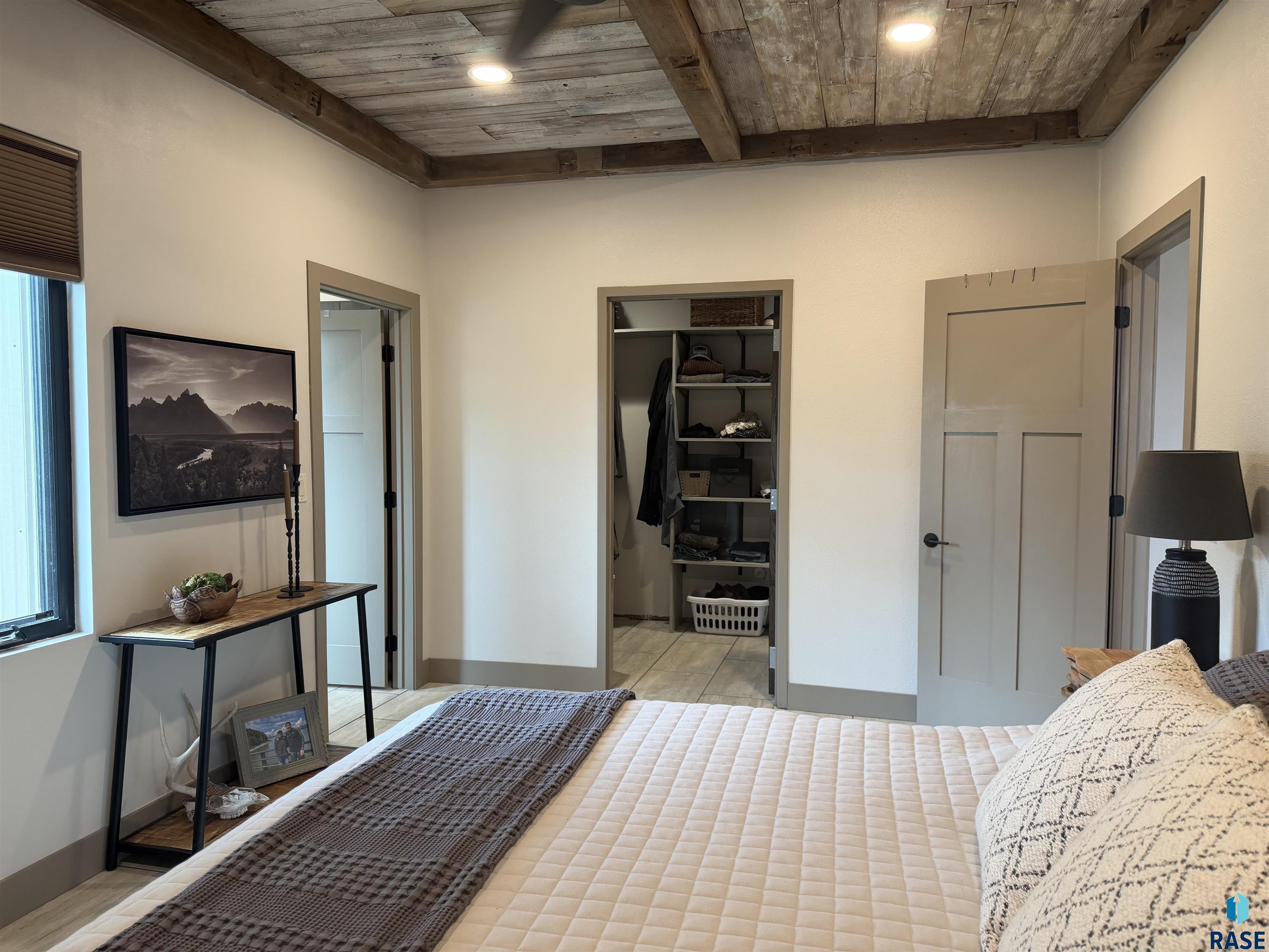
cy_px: 476
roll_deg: +0.0
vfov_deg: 56.8
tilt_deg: -3.1
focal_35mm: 24
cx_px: 634
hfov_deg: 71.6
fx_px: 880
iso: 160
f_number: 1.78
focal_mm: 6.76
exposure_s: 1/60
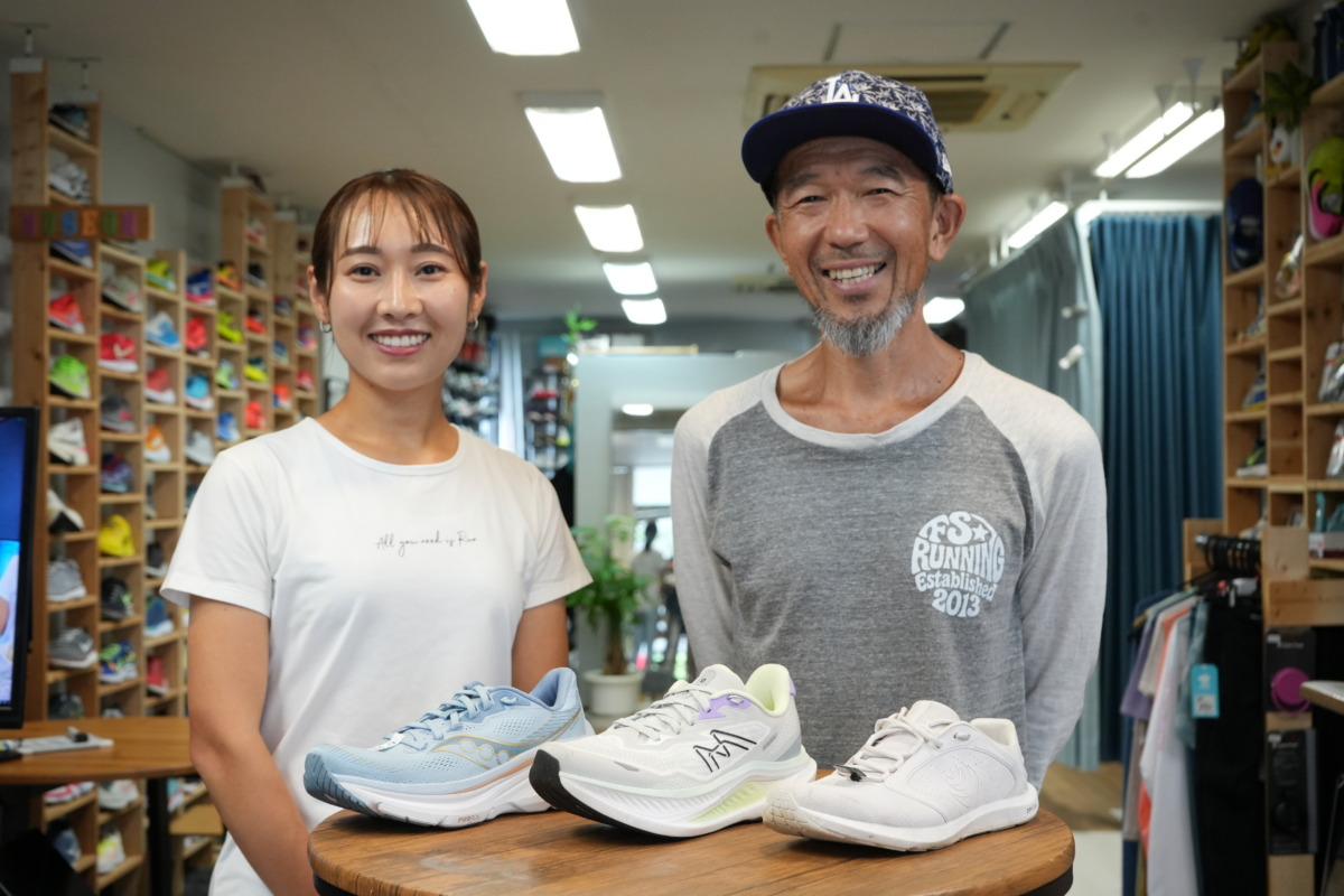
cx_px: 672
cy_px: 448
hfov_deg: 42.7
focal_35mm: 46
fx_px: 1717
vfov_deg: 29.2
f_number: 6.3
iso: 2500
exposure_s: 1/100
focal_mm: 46
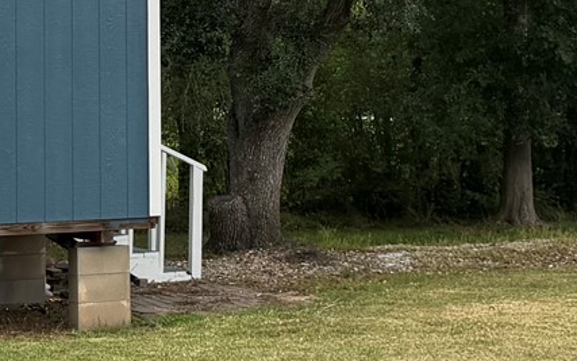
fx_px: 1919
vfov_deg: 10.7
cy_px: 7
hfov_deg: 17.1
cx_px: 292
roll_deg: +1.0
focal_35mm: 122
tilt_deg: +3.2
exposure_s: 1/3759
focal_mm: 6.76
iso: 100
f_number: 1.78
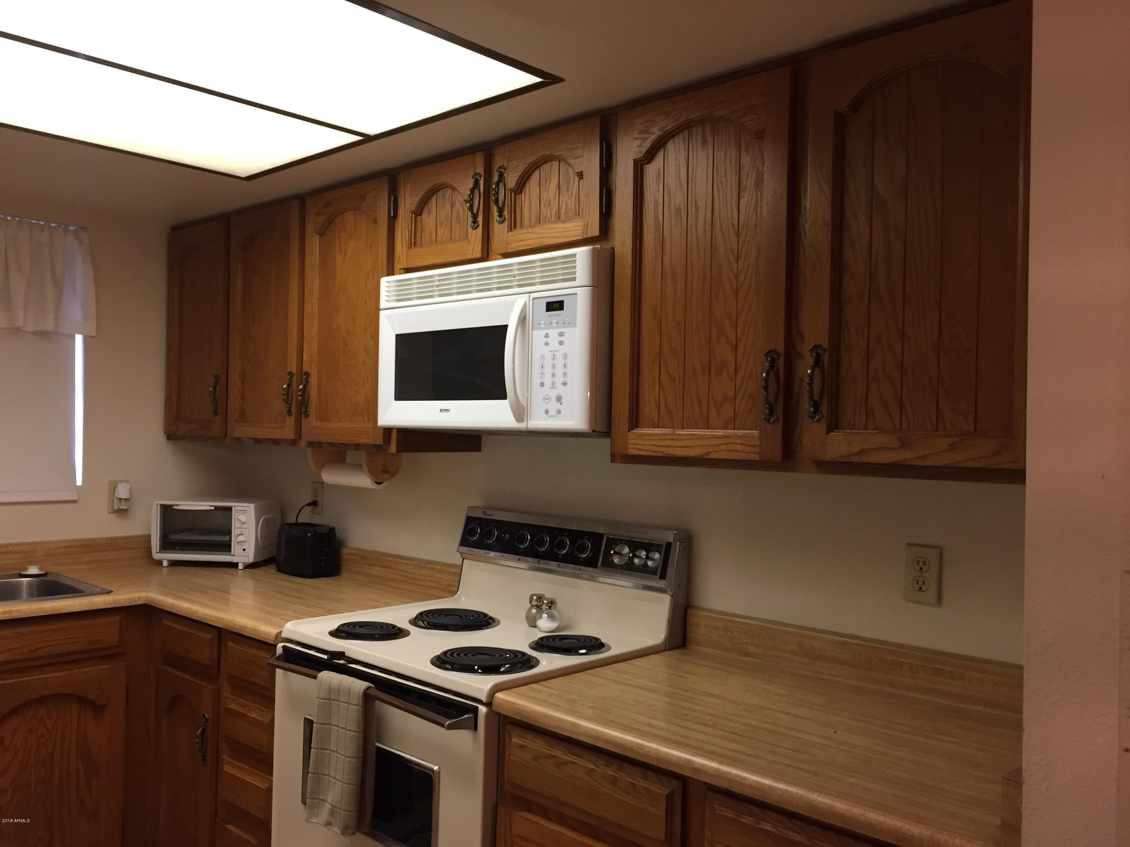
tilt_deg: +0.0
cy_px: 424
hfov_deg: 61.7
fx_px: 947
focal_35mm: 29
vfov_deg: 48.2
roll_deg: -2.1
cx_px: 565
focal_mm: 4.15
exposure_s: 1/30
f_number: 2.2
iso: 80
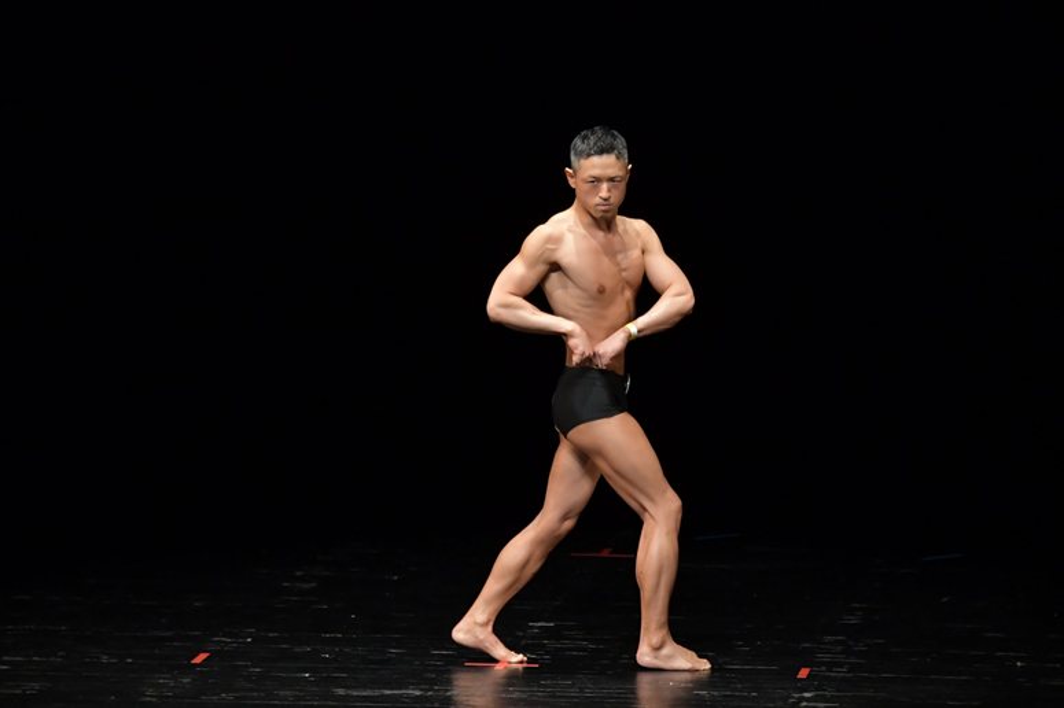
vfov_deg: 5.1
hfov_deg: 7.6
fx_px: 7976
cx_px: 532
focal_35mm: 270
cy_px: 354
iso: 3200
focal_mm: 180
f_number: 5.6
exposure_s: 1/400
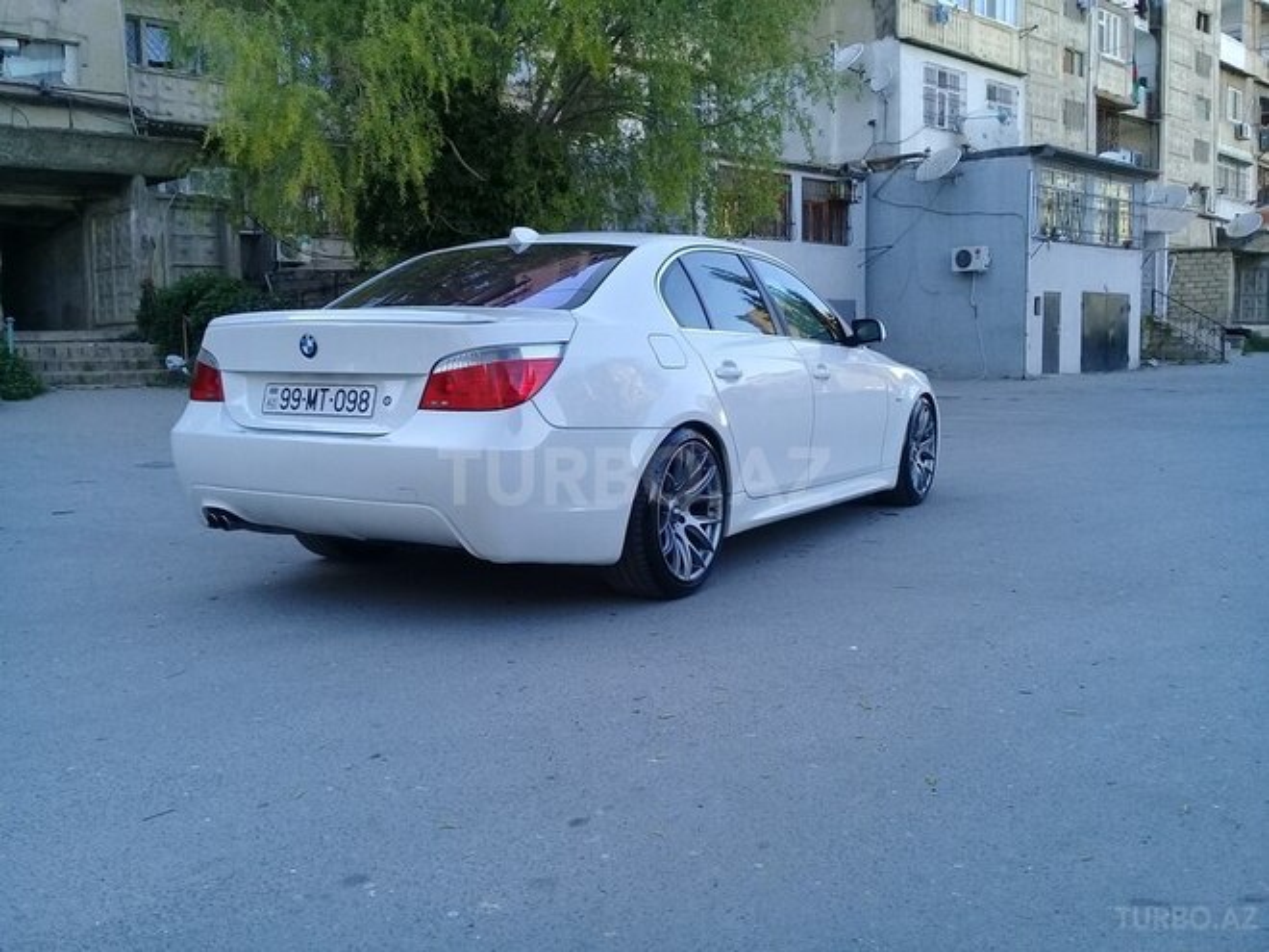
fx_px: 1136
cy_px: 476
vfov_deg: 45.4
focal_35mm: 31
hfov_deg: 58.4
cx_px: 634
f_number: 2.2
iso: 50
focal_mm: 3.3
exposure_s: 1/198
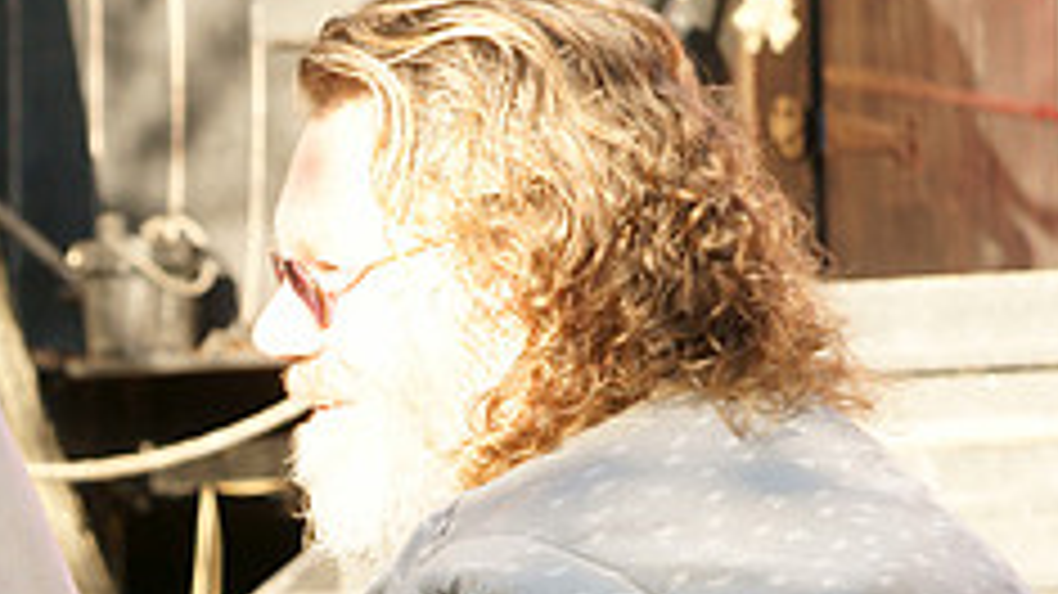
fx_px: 8169
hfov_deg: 7.4
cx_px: 140
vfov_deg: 4.2
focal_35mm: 291
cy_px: 587
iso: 400
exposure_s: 1/160
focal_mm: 75
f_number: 5.6
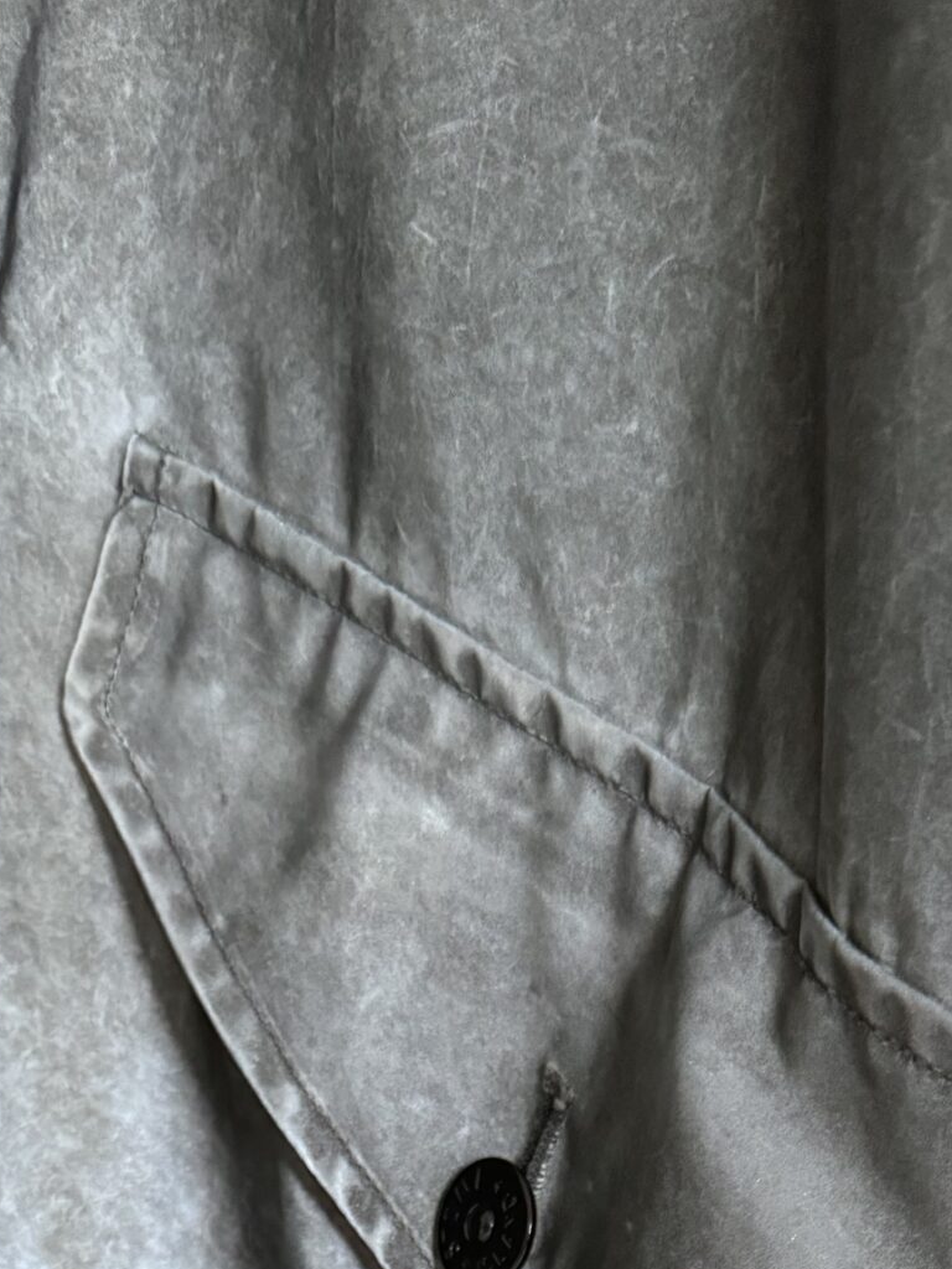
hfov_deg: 24.2
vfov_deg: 27.6
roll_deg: -2.3
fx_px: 2200
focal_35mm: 60
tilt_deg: -15.6
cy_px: 1585
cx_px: 715
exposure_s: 1/60
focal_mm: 6.76
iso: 640
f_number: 1.78
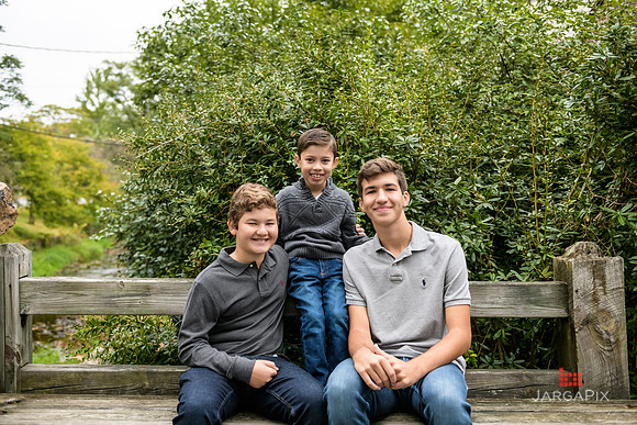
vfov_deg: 33.4
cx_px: 318
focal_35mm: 40
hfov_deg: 48.4
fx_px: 708
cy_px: 212
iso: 800
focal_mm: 40
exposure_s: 1/500
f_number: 3.2
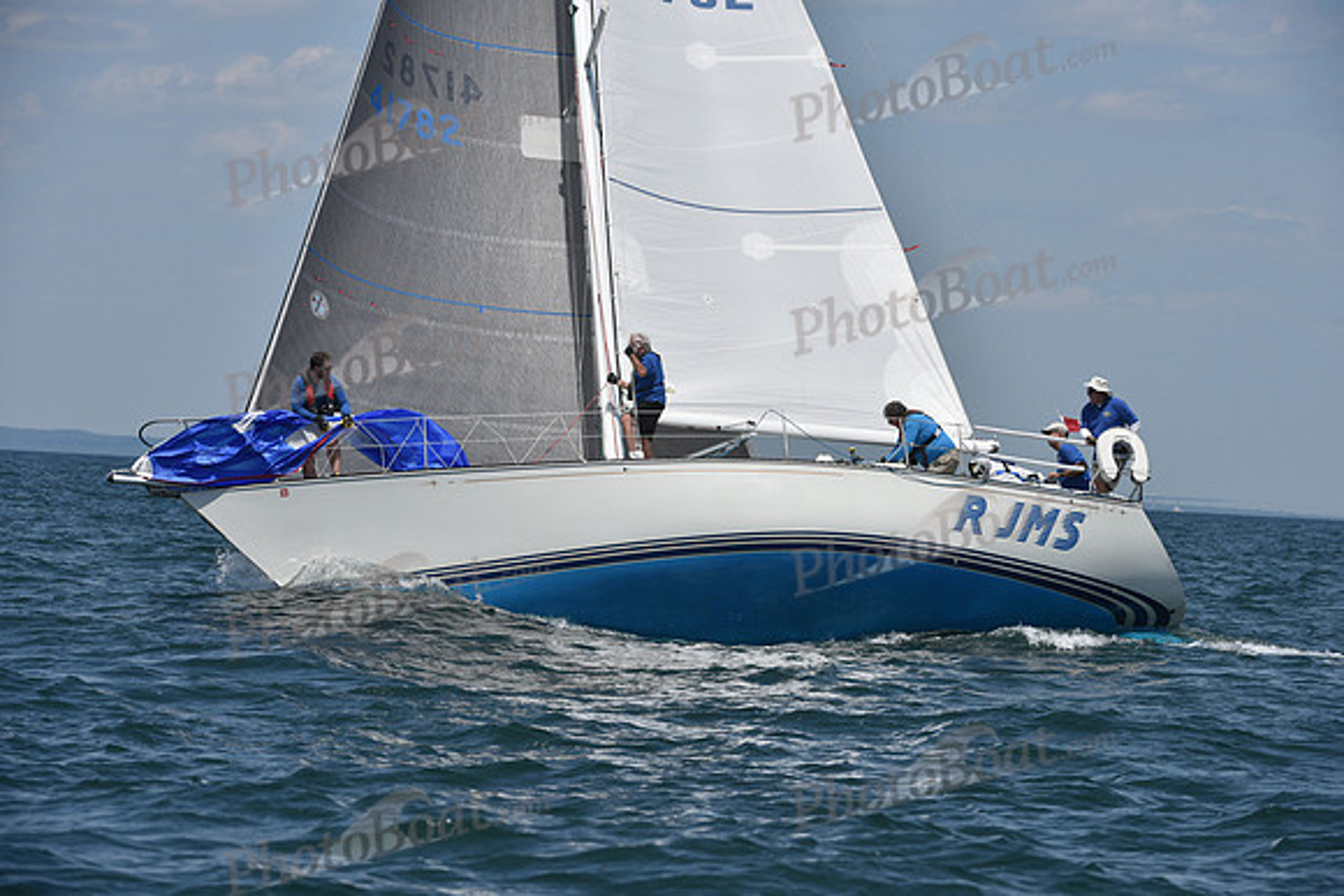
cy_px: 448
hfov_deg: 10.3
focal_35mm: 200
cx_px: 672
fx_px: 7468
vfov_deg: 6.9
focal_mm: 200
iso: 320
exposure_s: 1/1600
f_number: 9
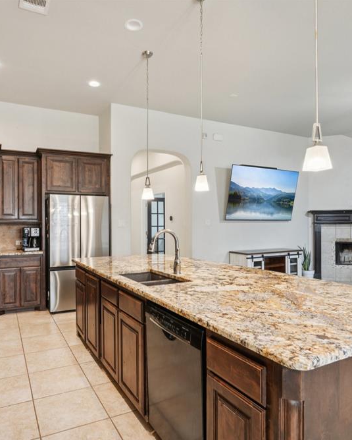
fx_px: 299
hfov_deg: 60.5
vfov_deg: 72.6
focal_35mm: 23
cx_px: 144
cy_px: 222
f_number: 8
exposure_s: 1/6
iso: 400
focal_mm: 16
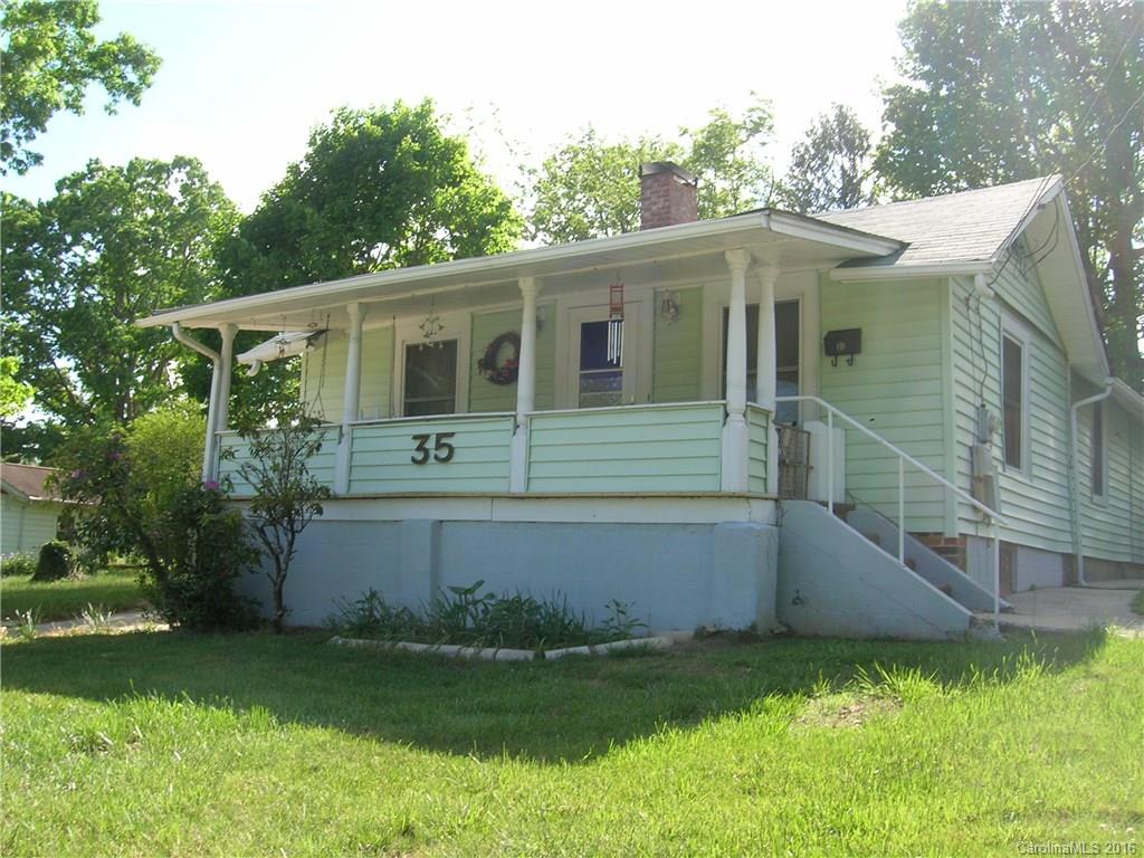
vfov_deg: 41.8
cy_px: 429
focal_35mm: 34
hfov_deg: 54.0
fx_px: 1124
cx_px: 572
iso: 50
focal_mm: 5.7
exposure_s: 1/120
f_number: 4.9
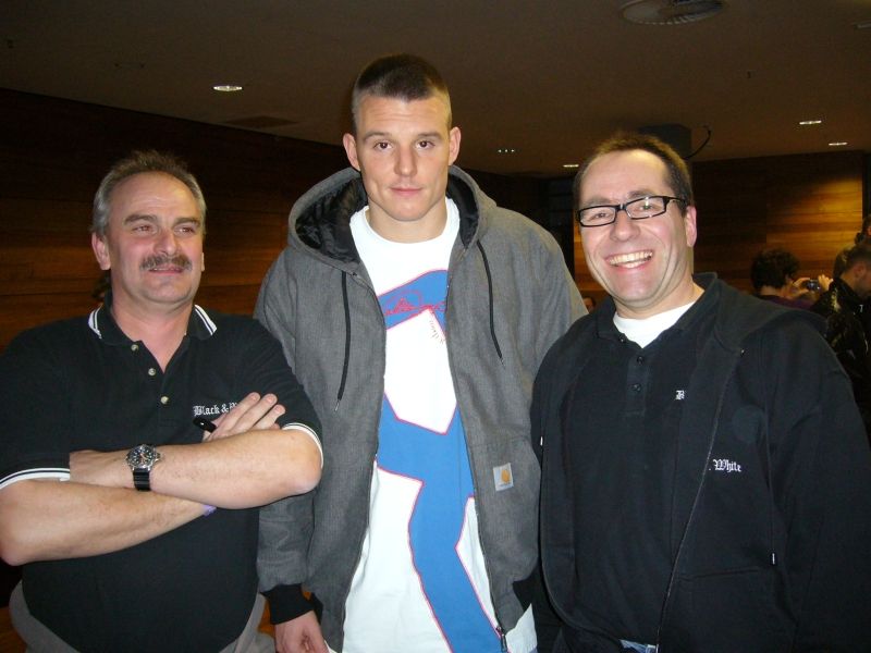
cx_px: 436
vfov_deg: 40.7
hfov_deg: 52.6
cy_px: 326
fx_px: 881
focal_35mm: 35
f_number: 2.8
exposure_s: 1/30
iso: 200
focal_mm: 5.8
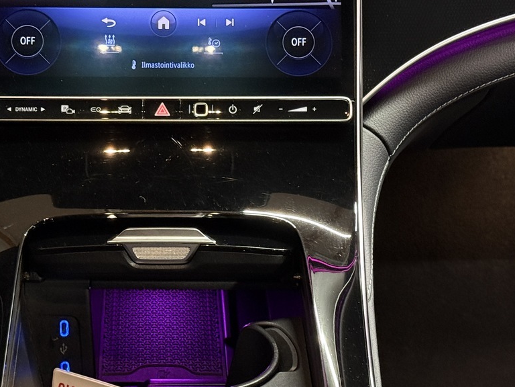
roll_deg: -0.8
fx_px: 1339
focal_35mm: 90
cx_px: 170
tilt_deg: -31.9
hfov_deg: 21.7
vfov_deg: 16.3
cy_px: 293
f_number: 1.78
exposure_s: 1/40
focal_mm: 6.76
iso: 500
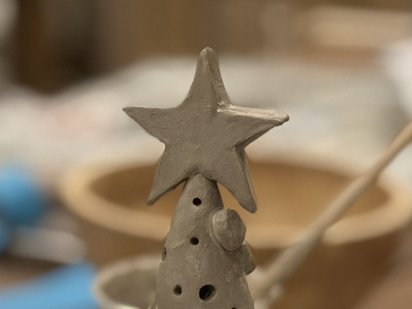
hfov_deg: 12.5
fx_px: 1881
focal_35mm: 158
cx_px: 187
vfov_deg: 9.2
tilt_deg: -19.7
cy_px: 394
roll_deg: -0.5
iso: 320
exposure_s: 1/33
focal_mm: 9
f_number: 2.8
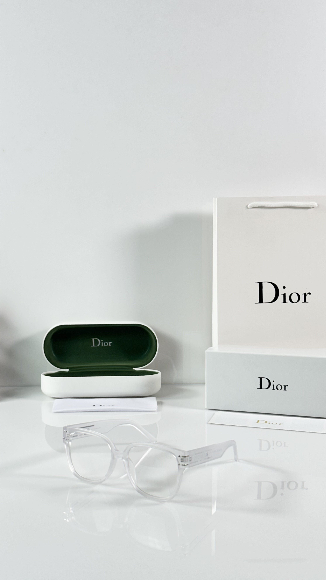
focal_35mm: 53
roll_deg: +0.3
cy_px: 289
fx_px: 814
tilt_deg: -7.8
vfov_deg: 39.2
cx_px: 130
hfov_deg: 22.6
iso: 64
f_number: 1.78
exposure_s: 1/100
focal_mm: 6.86
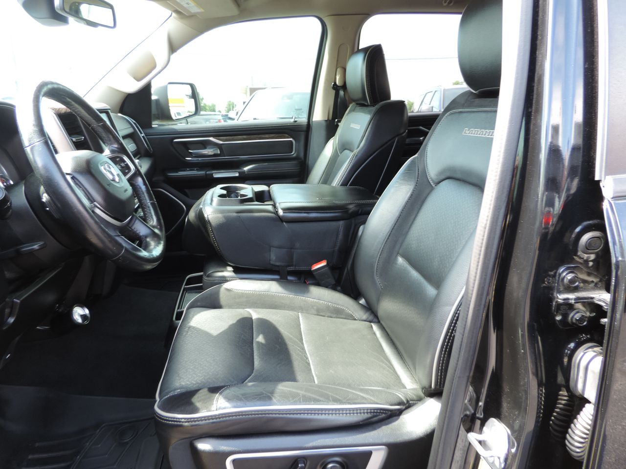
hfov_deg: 71.6
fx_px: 434
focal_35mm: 24
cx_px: 313
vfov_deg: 56.8
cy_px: 234
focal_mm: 4.3
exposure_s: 1/30
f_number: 3
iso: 80
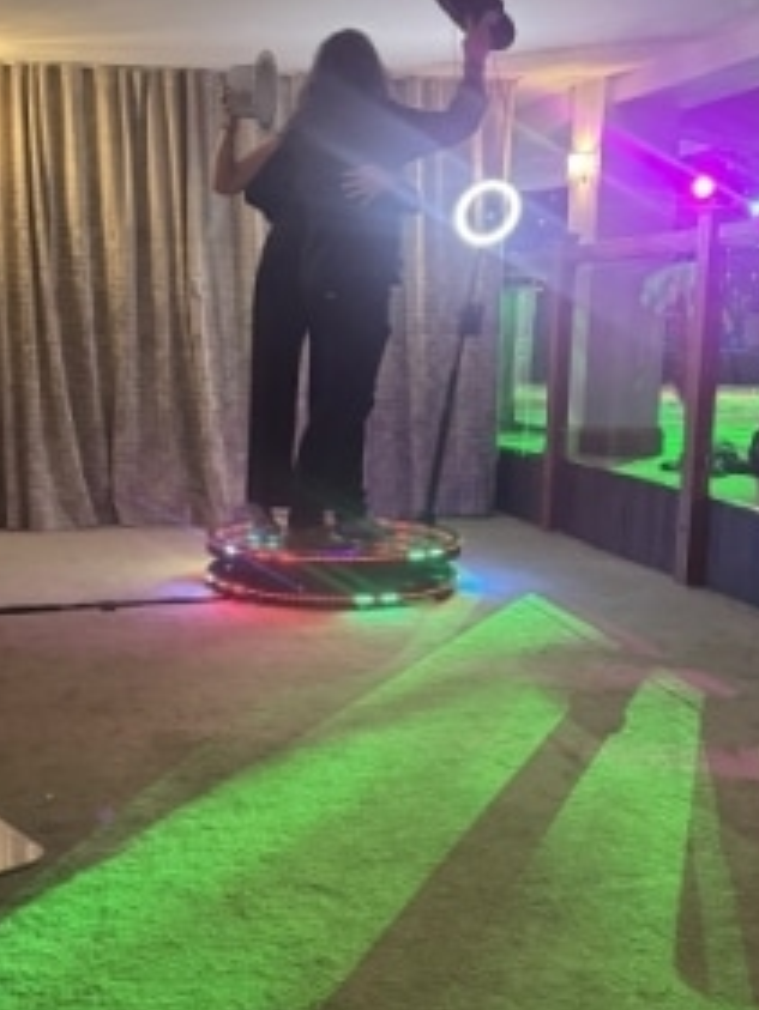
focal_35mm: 41
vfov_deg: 45.8
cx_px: 417
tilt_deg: -8.7
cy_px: 507
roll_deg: -1.7
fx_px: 1198
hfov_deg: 35.1
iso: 800
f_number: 1.78
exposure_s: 1/53
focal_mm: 6.76
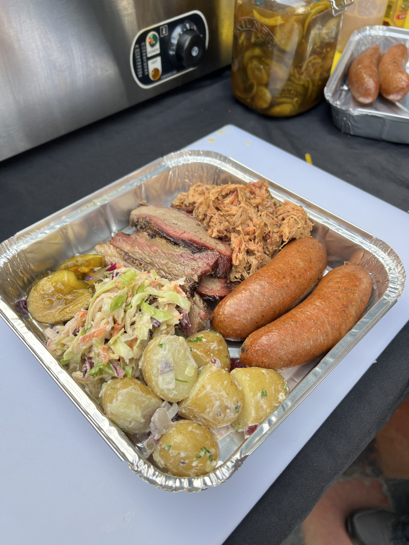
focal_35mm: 26
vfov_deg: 67.3
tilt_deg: -48.9
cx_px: 204
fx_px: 410
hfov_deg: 53.1
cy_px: 272
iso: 32
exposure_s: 1/136
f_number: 1.5
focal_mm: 5.7
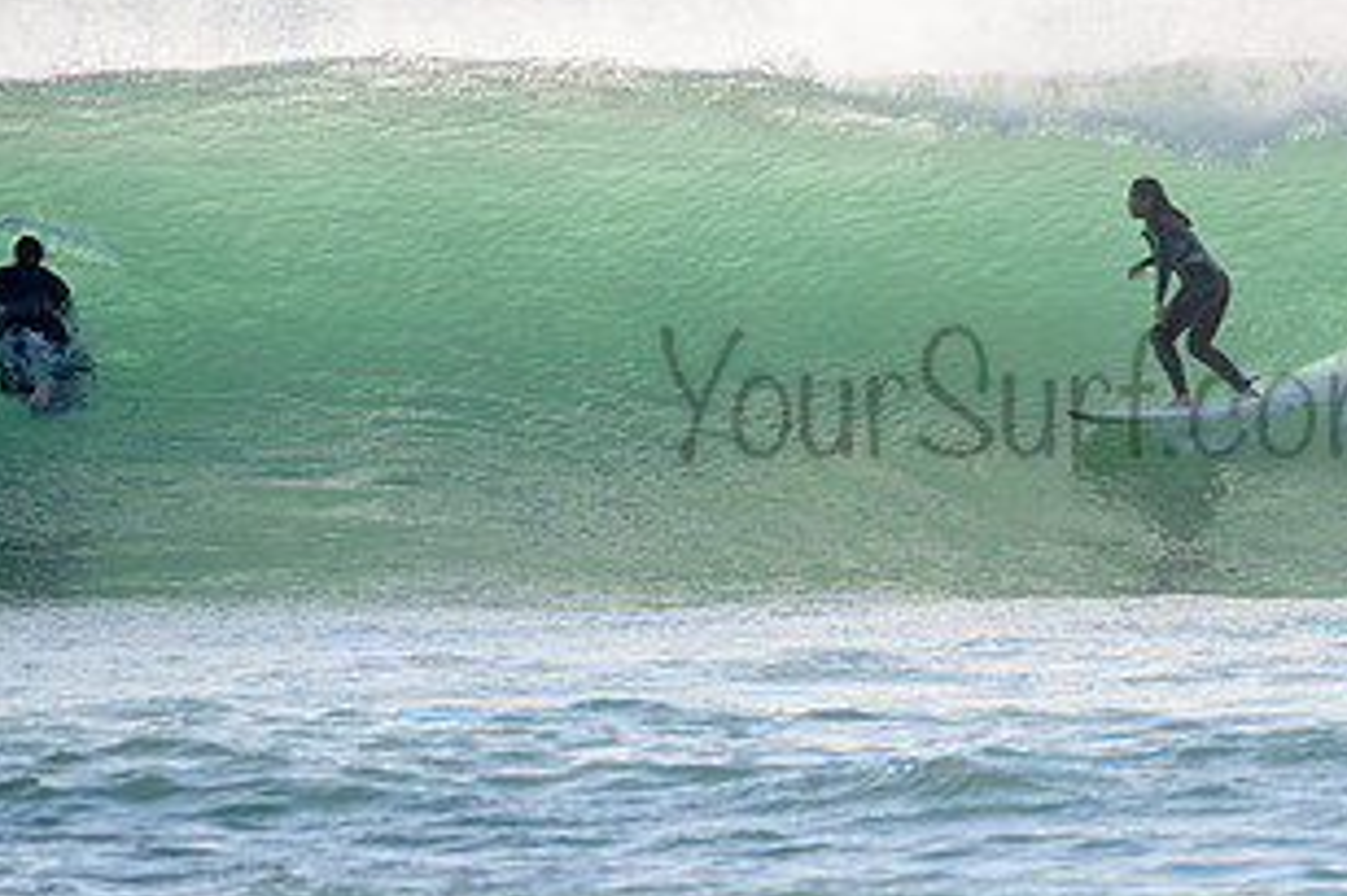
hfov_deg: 2.2
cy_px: 356
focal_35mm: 943
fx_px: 35264
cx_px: 1111
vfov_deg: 1.5
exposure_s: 1/1250
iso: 180
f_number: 5.6
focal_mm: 500
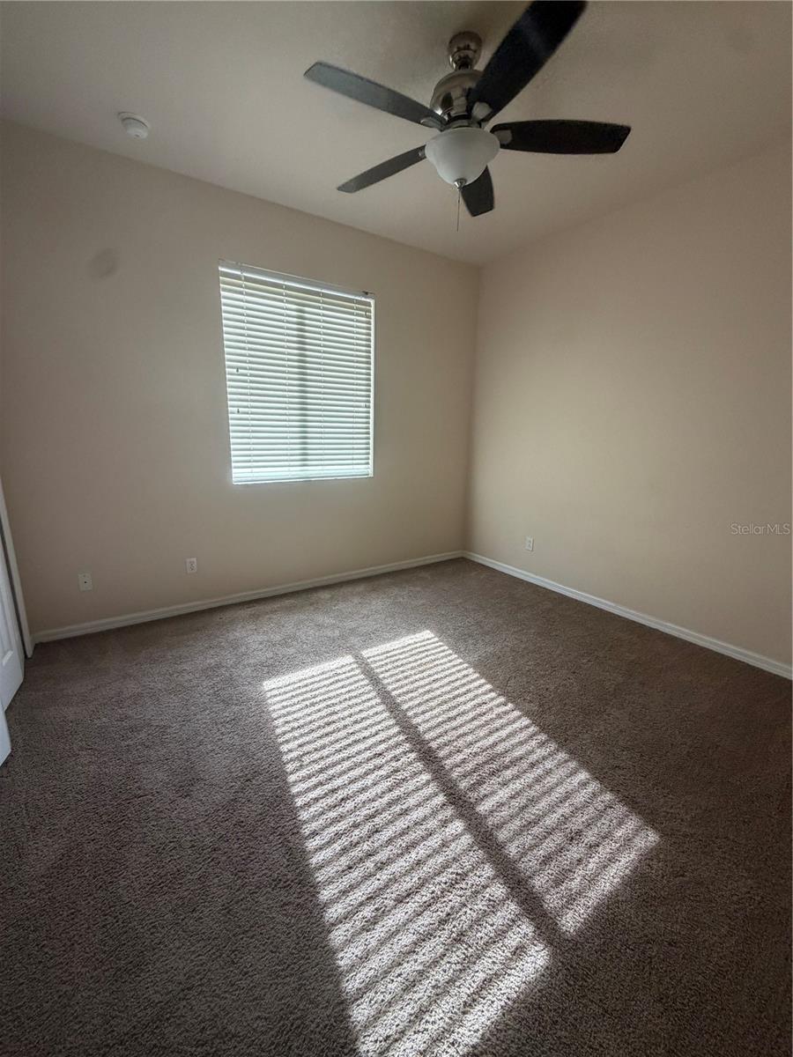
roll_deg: -1.6
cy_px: 528
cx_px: 396
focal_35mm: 14
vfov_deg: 102.1
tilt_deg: -12.8
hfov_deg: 85.7
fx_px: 428
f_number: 2.2
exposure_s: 1/121
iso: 200
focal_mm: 2.22
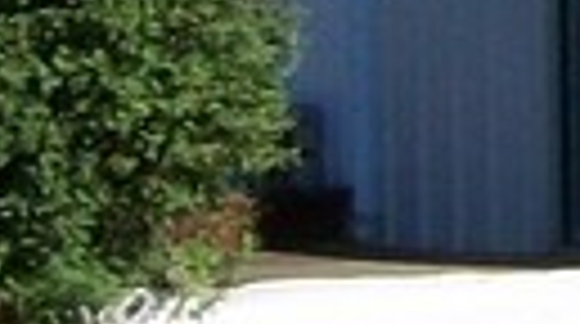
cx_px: 1448
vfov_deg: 3.8
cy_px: -536
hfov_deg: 6.5
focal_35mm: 312
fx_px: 4789
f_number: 4.8
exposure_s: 1/640
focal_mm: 6
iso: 80
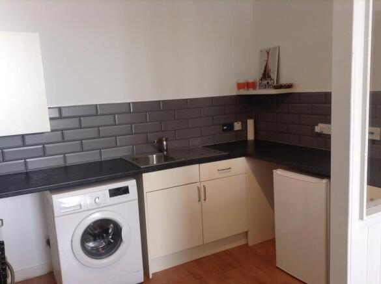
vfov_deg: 42.8
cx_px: 190
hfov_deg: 55.4
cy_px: 142
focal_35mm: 33
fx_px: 363
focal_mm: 3.3
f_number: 2.4
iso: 25
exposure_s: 1/40
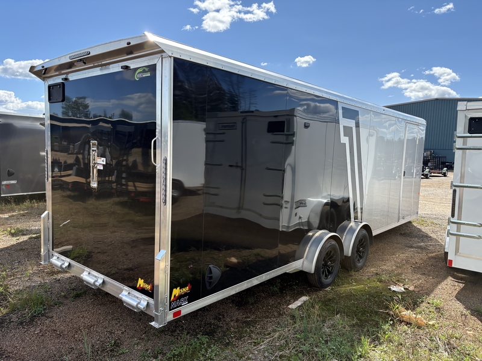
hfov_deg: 67.3
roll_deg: -2.0
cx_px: 241
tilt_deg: -3.8
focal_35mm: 26
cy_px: 180
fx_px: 362
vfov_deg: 53.1
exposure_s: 1/2747
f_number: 1.6
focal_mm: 5.96
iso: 64
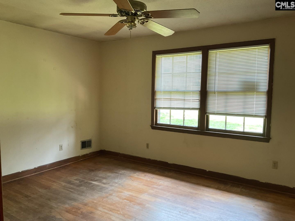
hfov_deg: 61.7
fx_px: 247
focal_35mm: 29
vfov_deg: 48.2
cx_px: 148
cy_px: 110
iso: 64
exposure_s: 1/60
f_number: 1.8
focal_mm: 3
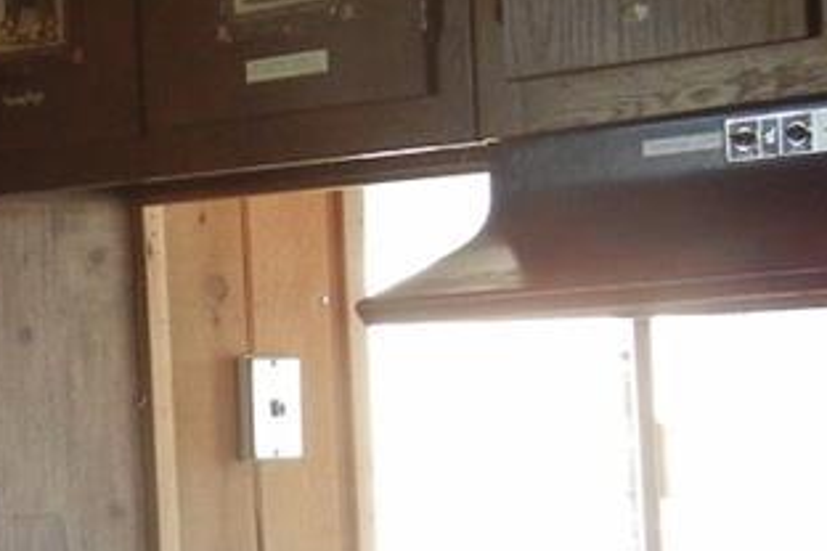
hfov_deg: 13.4
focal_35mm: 150
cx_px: -130
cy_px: 323
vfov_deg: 9.1
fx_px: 3446
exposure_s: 1/30
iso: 222
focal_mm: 5.4
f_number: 3.5
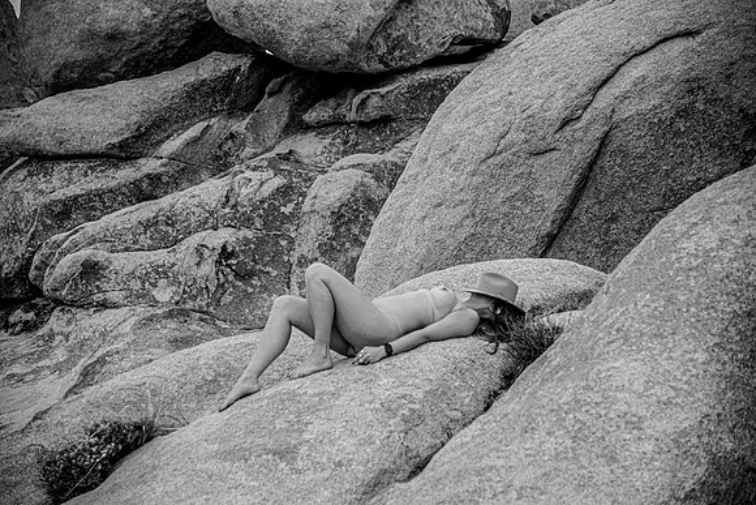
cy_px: 252
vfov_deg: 16.7
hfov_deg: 24.8
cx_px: 378
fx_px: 1722
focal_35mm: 82
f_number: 4
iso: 100
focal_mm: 82
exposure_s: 1/1600
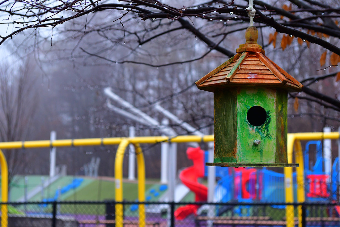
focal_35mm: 82
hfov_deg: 24.8
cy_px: 114
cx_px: 170
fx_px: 775
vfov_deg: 16.7
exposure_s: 1/100
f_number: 7.1
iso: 1250
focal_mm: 55
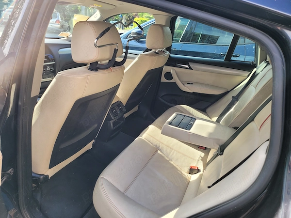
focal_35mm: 26
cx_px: 146
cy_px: 109
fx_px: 219
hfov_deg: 67.3
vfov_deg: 53.1
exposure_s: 1/211
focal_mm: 5
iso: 40
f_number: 1.8
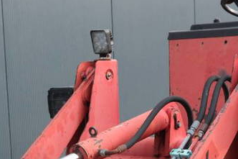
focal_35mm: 110
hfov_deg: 18.6
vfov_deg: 12.1
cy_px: 201
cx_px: 118
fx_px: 727
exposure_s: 1/160
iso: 320
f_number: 4.5
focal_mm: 28.9
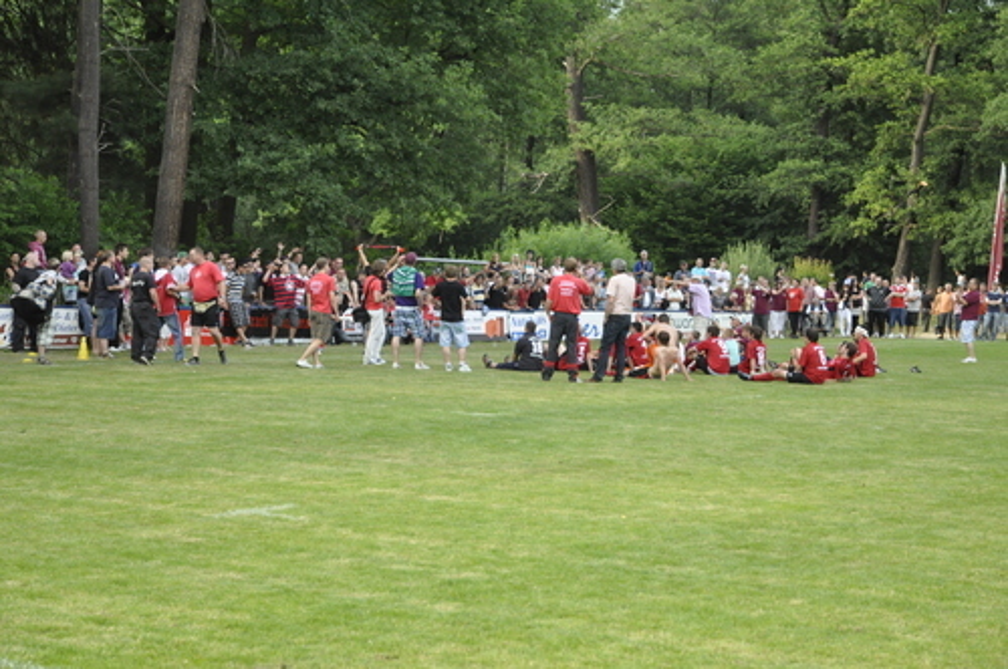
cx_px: 504
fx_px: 1888
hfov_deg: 29.9
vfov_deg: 20.1
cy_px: 334
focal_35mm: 68
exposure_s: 1/500
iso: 1250
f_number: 4.8
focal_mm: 45
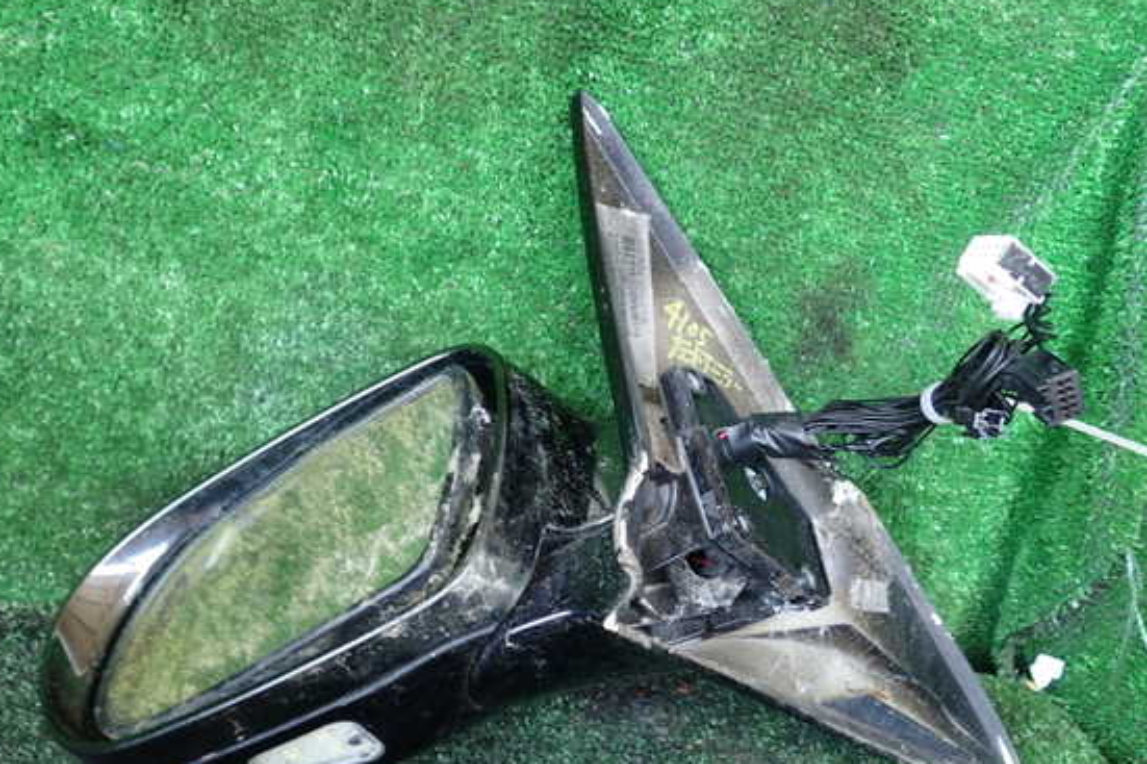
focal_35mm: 34
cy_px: 391
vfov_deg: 38.9
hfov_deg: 55.7
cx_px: 527
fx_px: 1083
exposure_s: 1/60
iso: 200
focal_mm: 5.4
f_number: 2.3
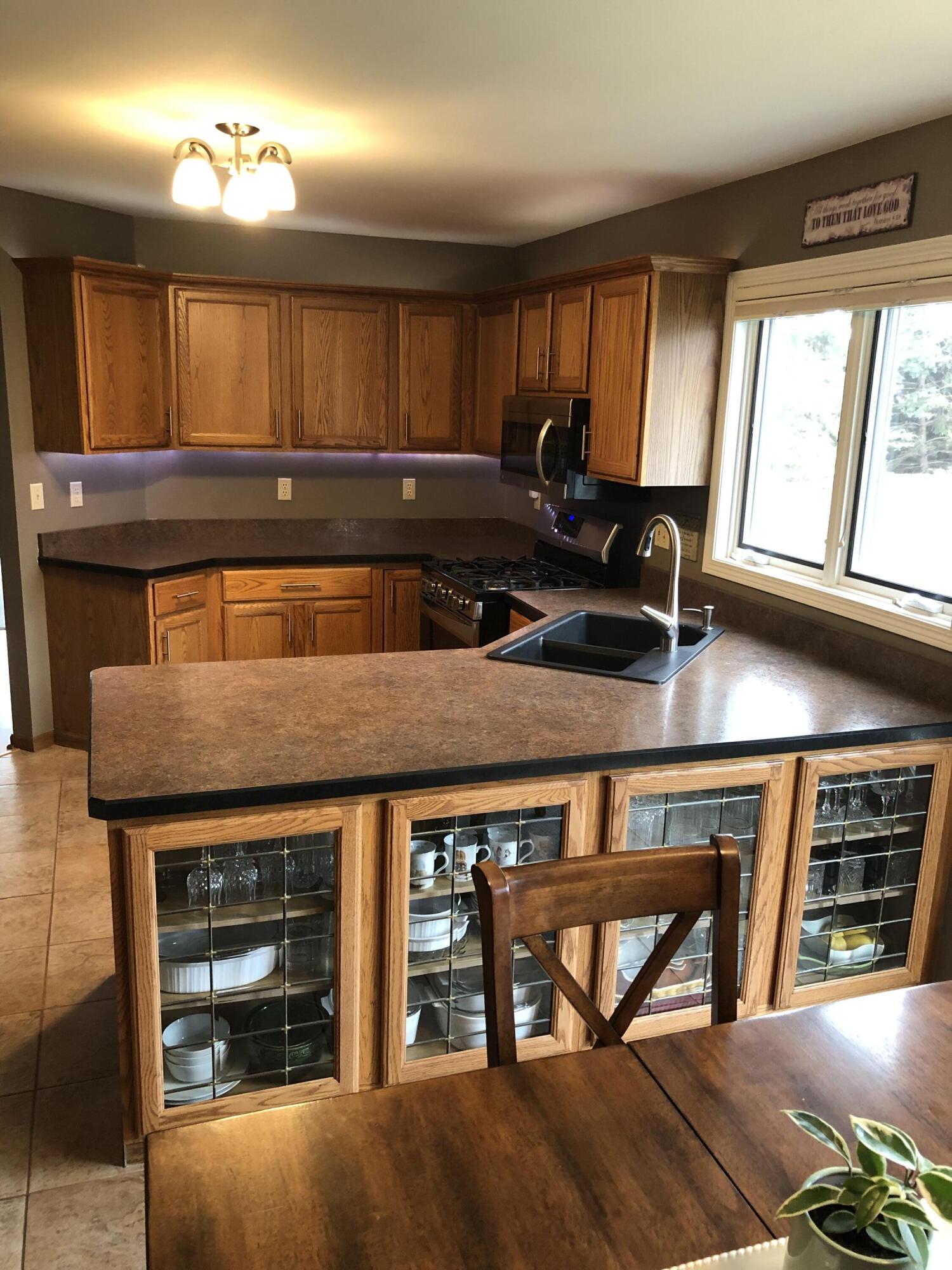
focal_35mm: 28
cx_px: 476
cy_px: 635
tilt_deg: -13.5
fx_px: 1027
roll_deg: -2.3
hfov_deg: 49.7
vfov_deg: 63.4
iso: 64
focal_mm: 3.99
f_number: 1.8
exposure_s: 1/15
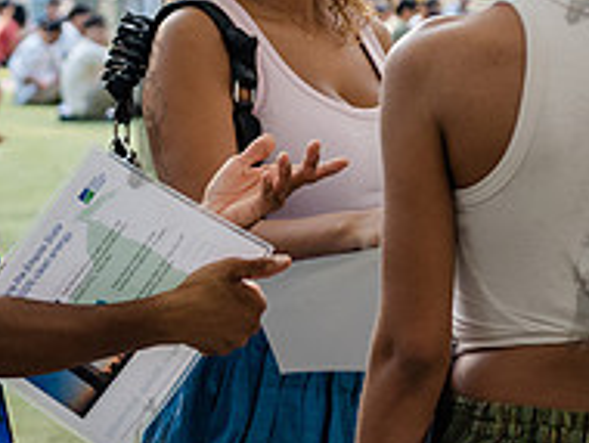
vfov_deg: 7.1
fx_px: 3595
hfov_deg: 9.3
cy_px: 152
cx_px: 26
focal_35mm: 211
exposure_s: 1/640
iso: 1000
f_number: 4
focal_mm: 62
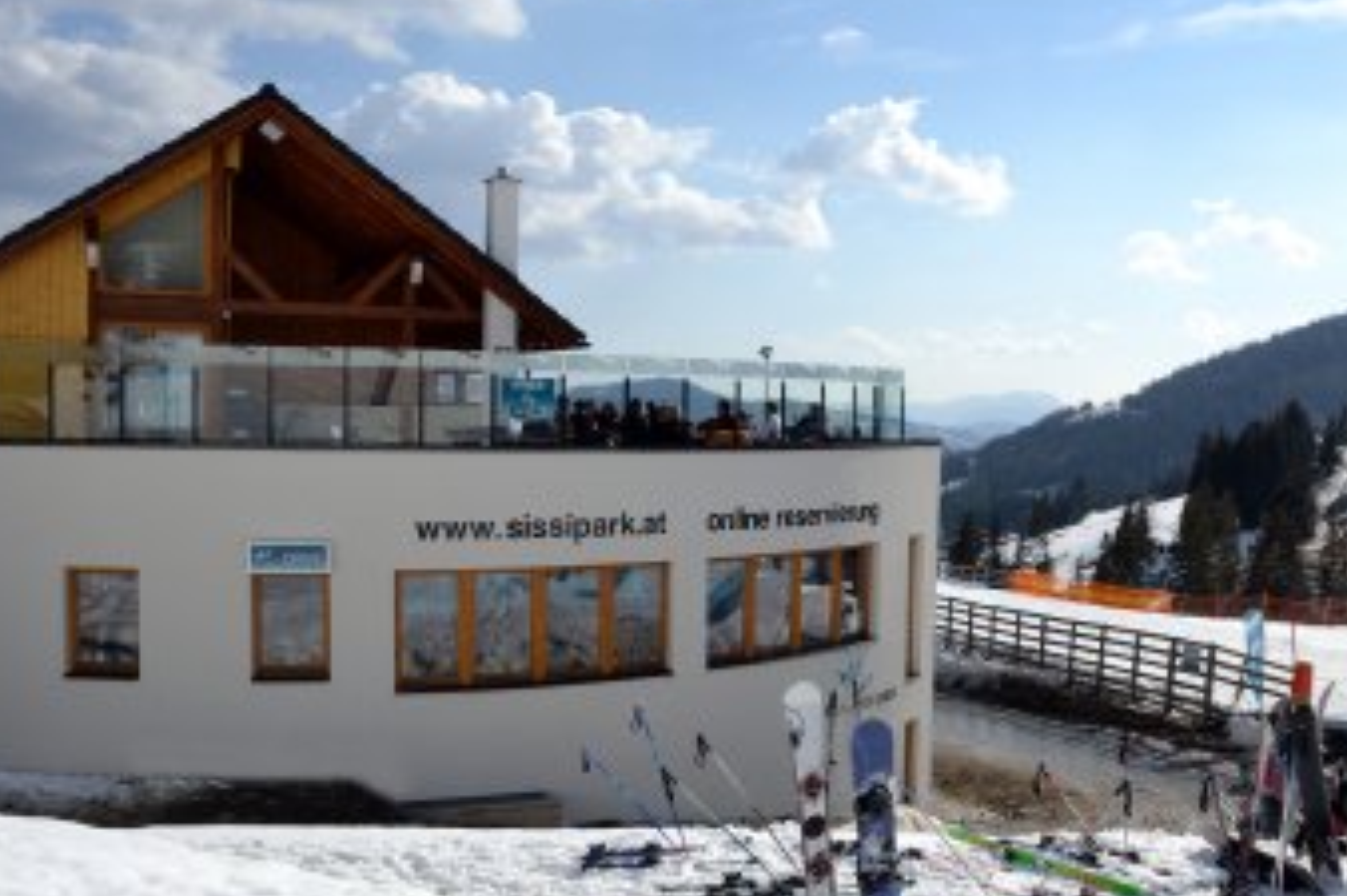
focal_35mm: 36
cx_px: 845
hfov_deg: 52.6
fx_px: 1346
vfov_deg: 36.8
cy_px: 478
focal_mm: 18
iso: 200
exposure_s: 1/160
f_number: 16
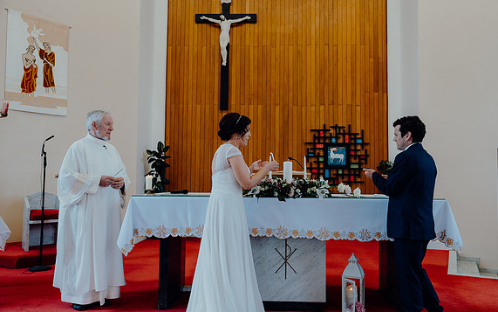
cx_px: 249
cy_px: 163
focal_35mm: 29
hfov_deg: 64.6
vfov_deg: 43.1
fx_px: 394
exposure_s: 1/200
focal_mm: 28
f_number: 2.8
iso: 500
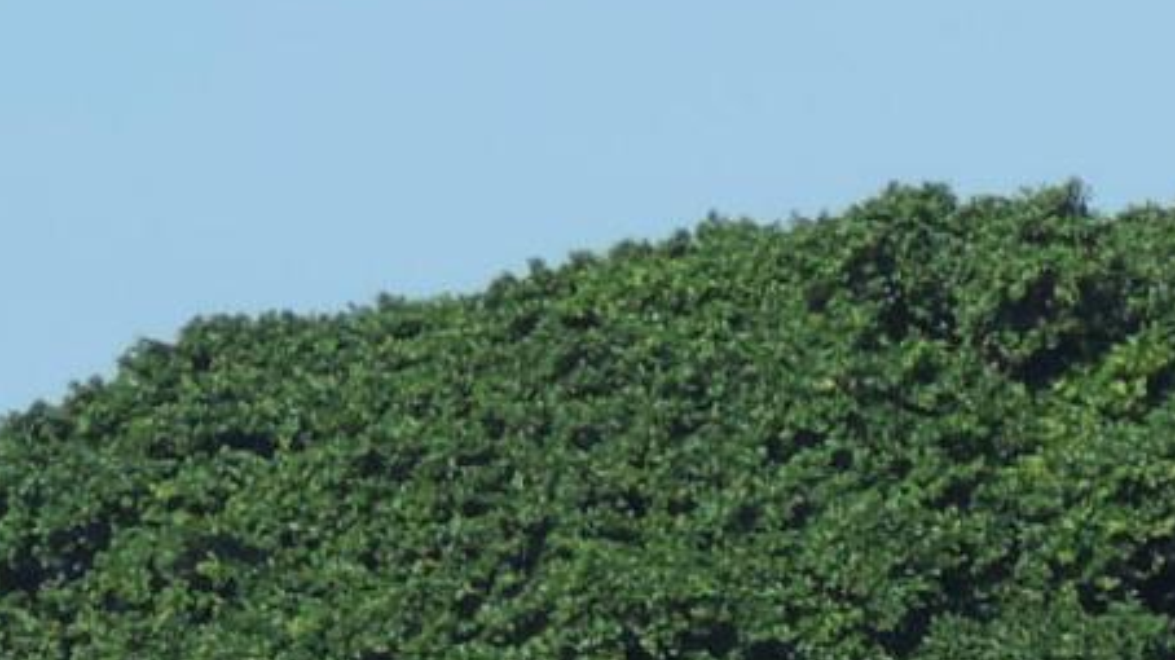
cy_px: 1522
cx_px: 3196
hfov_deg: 1.7
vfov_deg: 0.9
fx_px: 39835
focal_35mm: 1279
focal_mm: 33
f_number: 4.6
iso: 80
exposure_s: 1/500
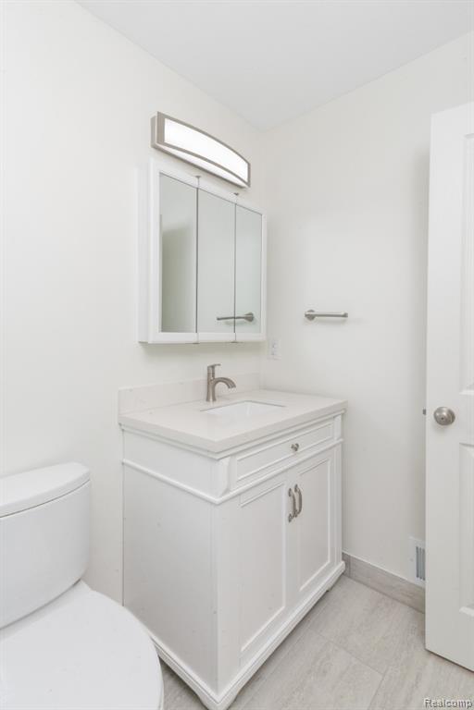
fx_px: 336
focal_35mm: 17
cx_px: 237
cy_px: 355
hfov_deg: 70.4
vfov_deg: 93.3
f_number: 9
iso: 400
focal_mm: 17
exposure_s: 1/20
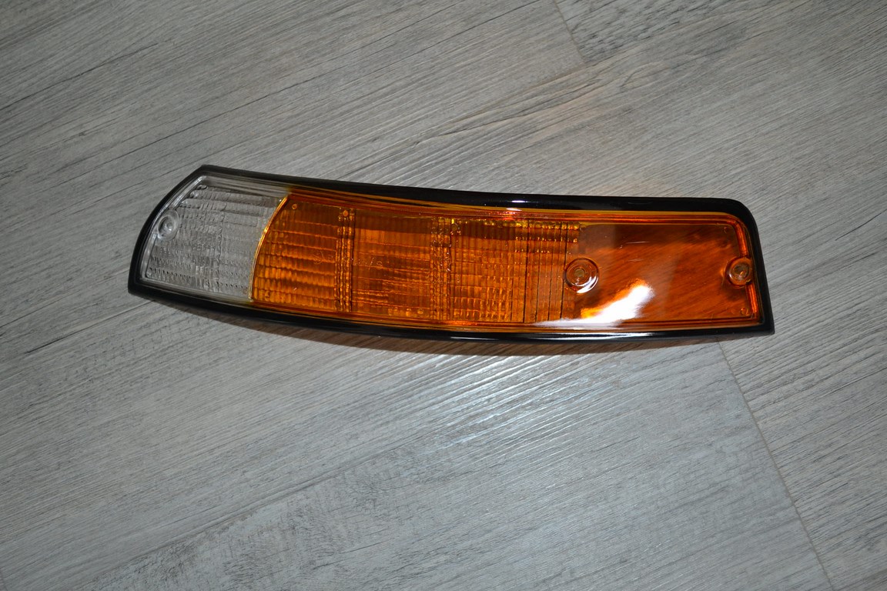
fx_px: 887
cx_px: 444
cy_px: 296
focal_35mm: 36
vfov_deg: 36.9
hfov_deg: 53.1
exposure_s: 1/60
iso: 500
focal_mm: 24
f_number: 4
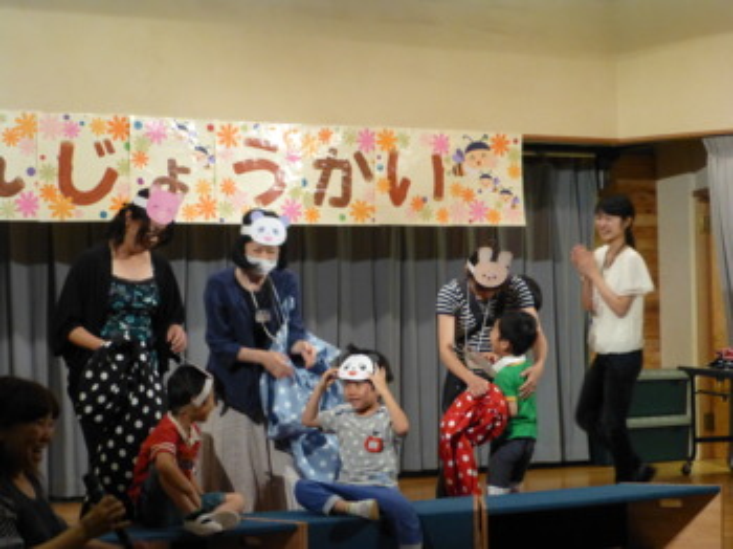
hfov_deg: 27.8
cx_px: 366
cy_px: 274
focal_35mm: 70
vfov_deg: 21.0
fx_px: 1481
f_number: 5
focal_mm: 12.5
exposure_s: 1/60
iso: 800
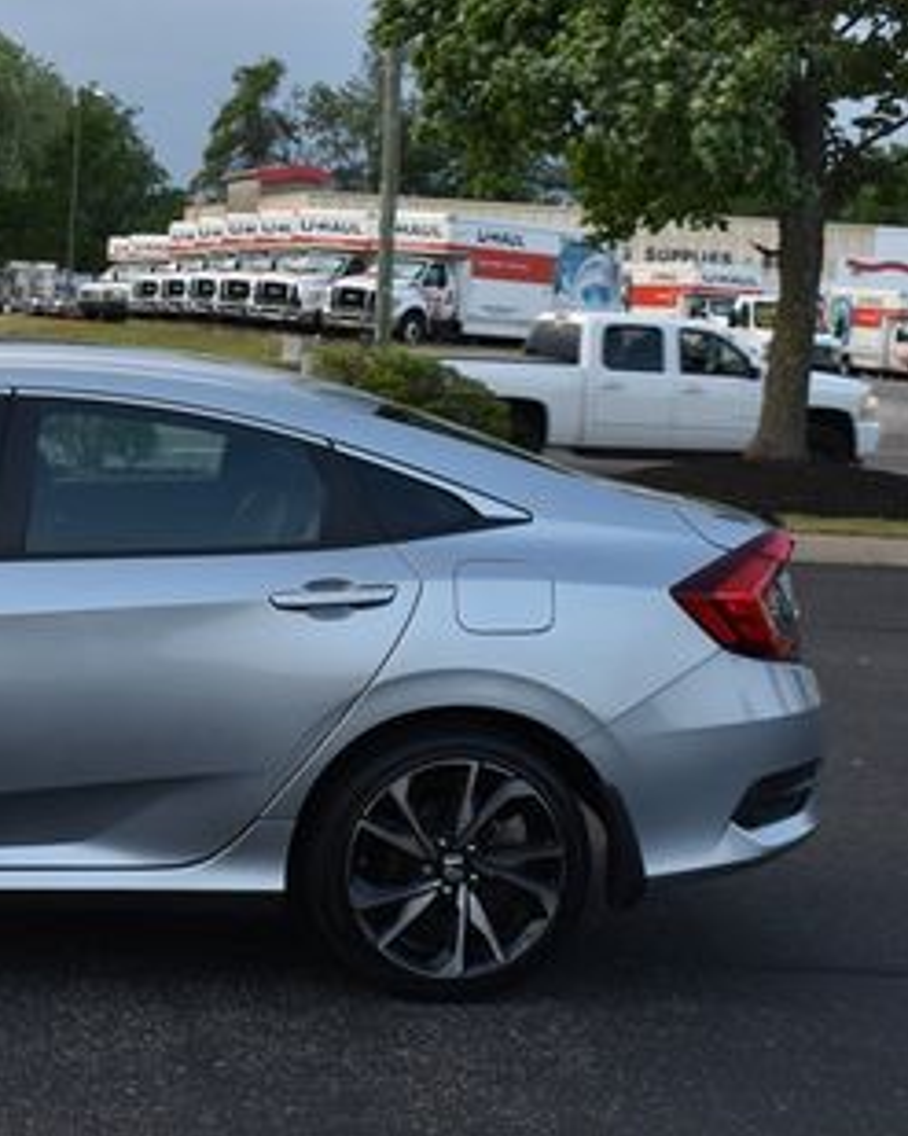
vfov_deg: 27.1
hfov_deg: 20.9
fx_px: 2353
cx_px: -62
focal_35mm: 70
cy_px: 483
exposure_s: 1/250
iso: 320
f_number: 5.6
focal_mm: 24
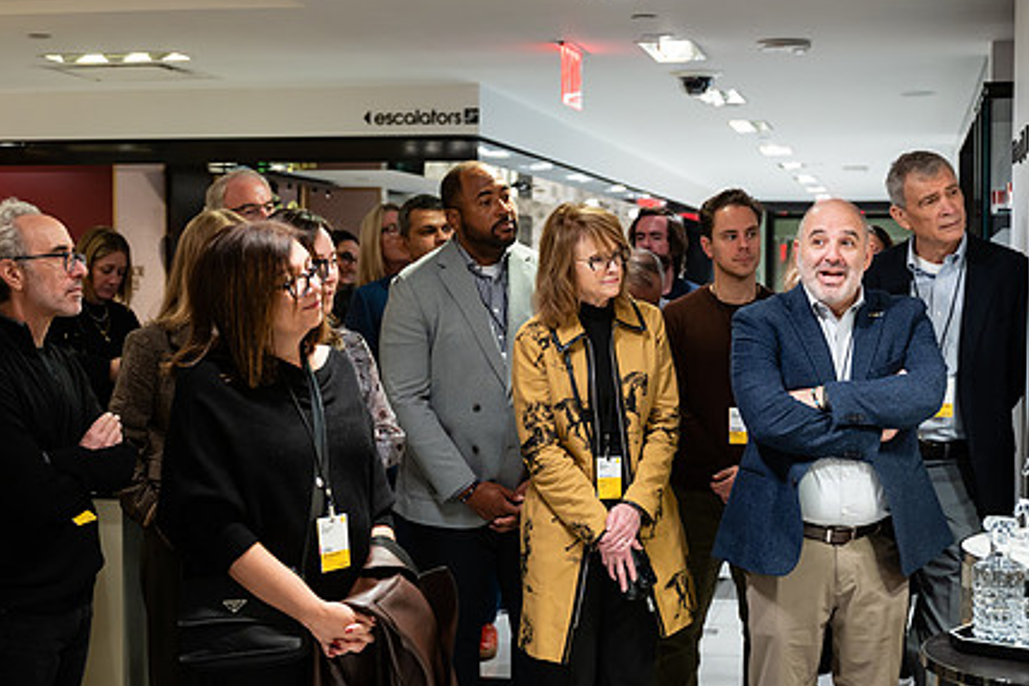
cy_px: 364
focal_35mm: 59
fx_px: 1686
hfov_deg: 33.9
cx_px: 542
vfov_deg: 23.0
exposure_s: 1/160
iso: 640
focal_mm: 41
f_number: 3.2
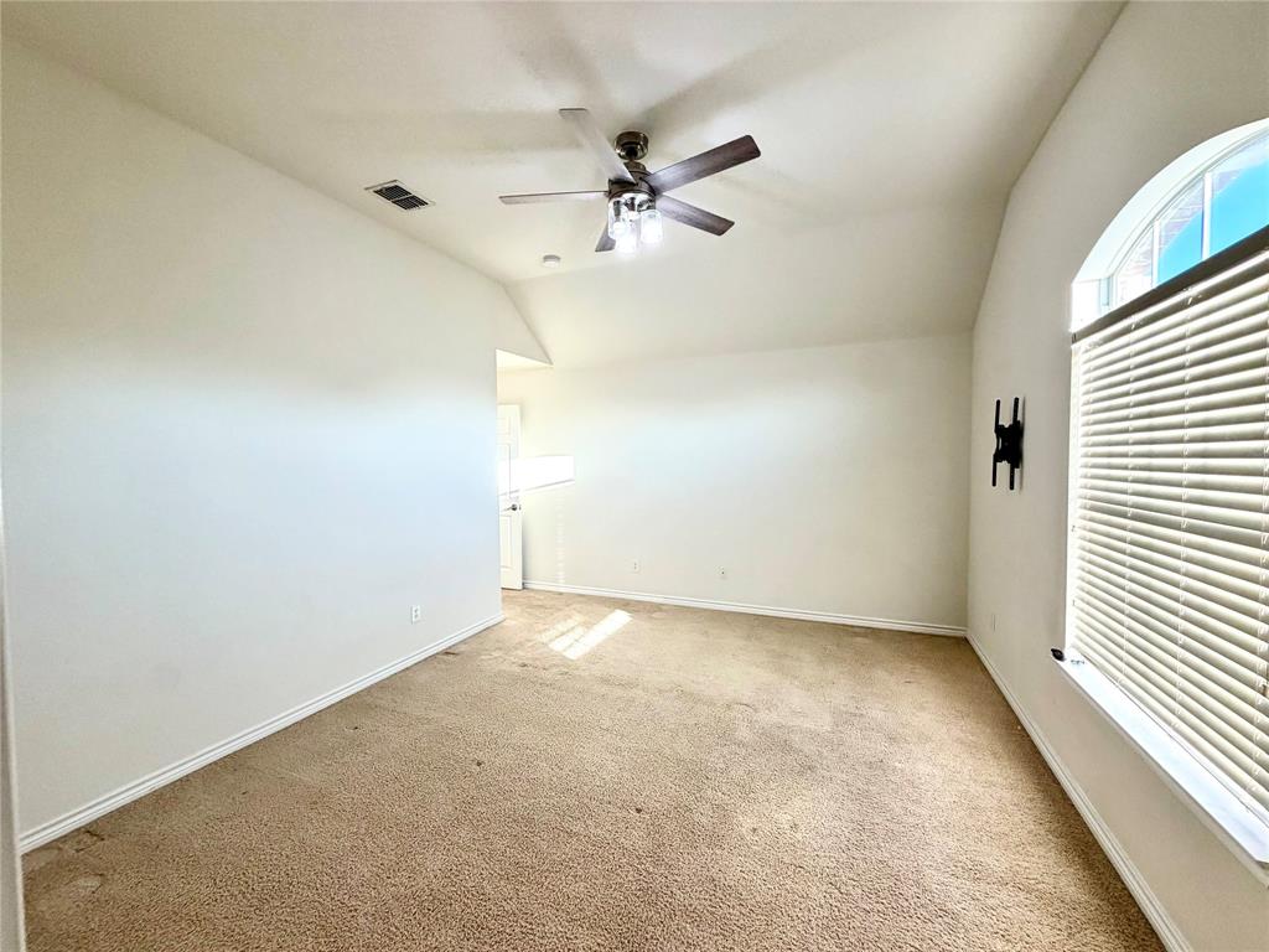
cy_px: 476
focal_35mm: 14
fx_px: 513
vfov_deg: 85.7
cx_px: 634
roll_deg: +1.5
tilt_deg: -2.9
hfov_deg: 102.1
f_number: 2.2
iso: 125
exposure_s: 1/120
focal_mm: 2.22
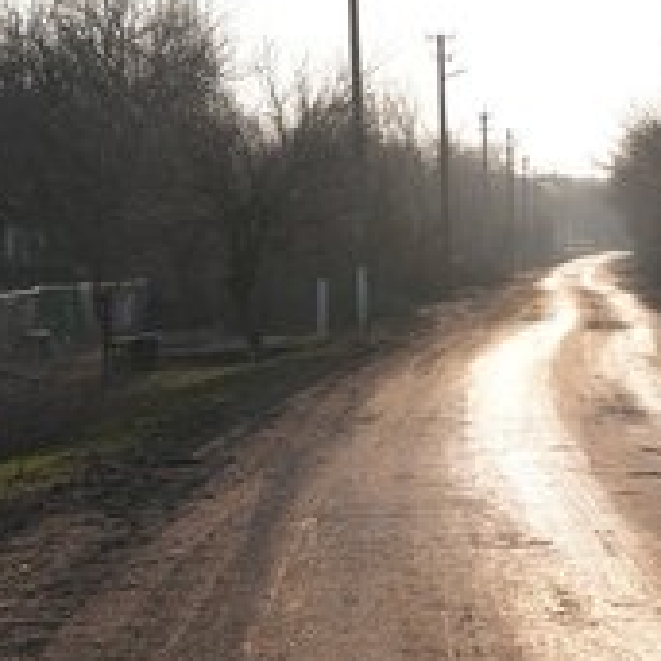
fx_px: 2787
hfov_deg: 13.5
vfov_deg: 13.5
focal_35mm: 129
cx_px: 503
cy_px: 303
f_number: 6.3
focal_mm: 65
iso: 400
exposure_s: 1/1250
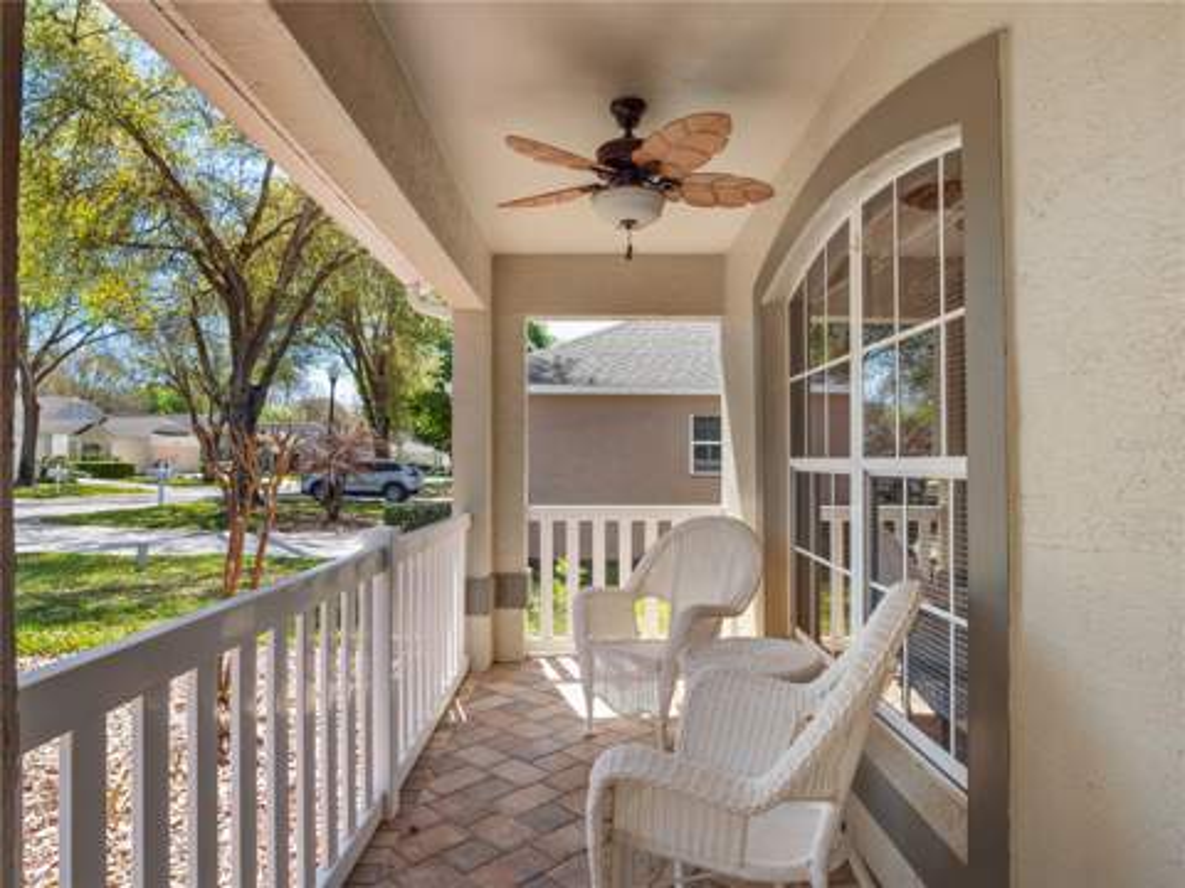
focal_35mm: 20
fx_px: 685
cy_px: 444
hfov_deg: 81.7
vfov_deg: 66.0
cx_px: 592
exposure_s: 1/100
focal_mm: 10
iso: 200
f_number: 5.6
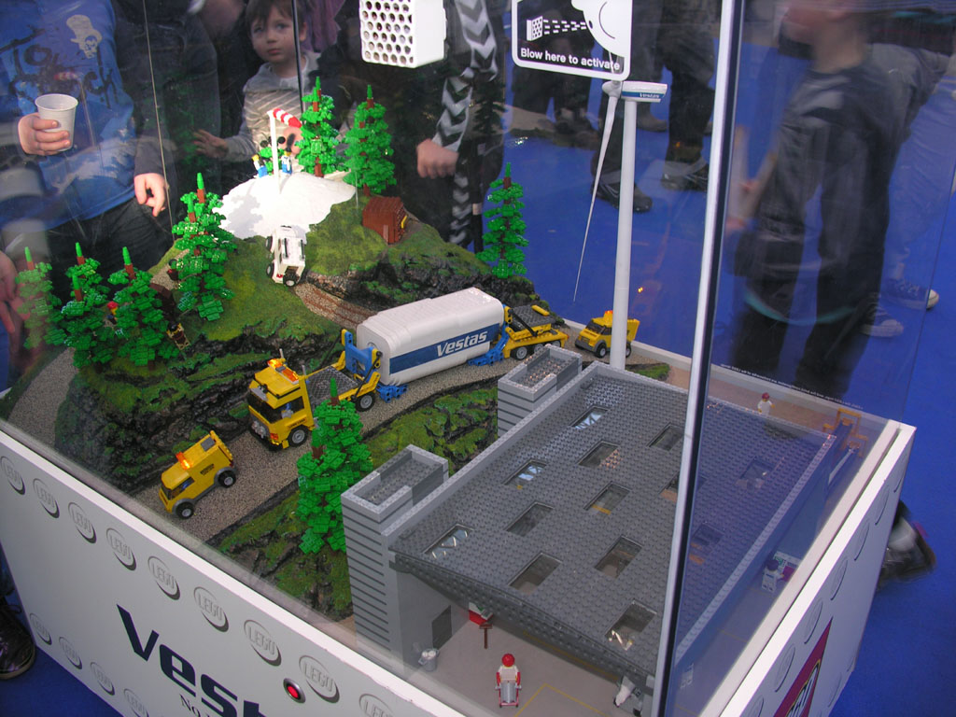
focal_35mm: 35
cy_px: 358
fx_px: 967
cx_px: 478
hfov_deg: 52.6
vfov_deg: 40.7
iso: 50
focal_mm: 8.9
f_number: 2.8
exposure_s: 1/30
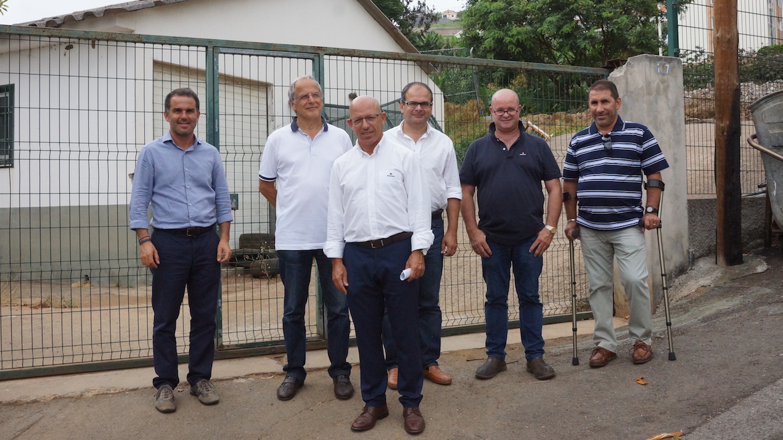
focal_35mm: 38
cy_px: 184
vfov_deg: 31.1
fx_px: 789
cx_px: 391
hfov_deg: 52.8
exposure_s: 1/1250
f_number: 9
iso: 1250
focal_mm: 24
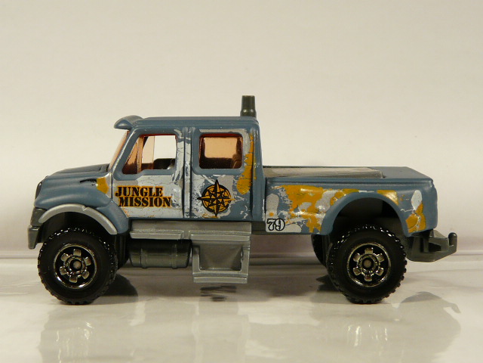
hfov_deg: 33.8
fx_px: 795
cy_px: 182
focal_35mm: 57
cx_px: 242
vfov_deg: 25.7
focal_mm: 5.9
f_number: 2.8
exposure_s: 1/60
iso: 100
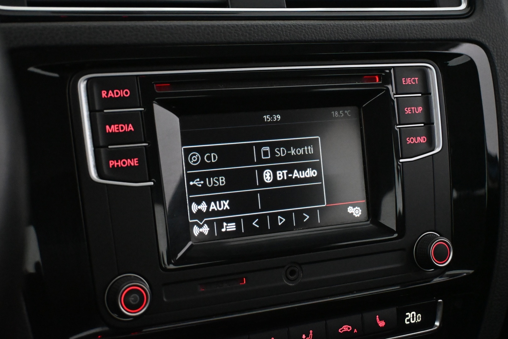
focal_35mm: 52
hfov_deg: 37.9
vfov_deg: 25.8
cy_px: 170
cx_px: 254
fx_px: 741
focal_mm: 35
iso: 8000
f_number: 5.3
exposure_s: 1/60
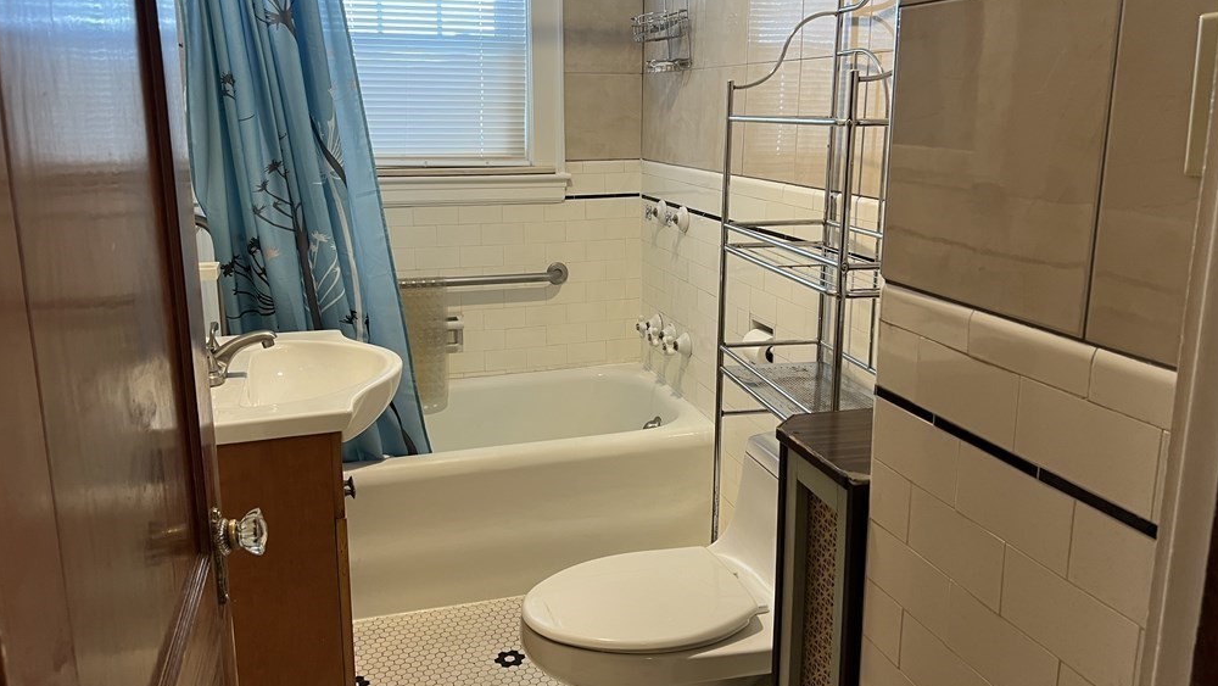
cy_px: 305
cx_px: 600
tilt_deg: -11.0
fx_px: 937
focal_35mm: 29
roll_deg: +0.5
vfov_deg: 40.2
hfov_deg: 66.1
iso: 80
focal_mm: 5.7
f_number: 1.5
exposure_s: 1/60
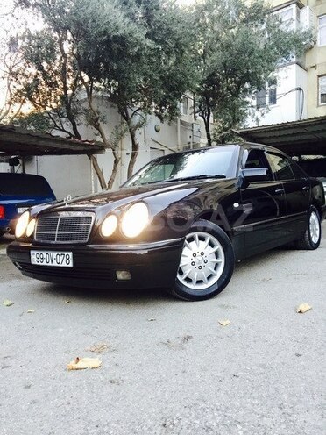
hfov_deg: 48.2
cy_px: 218
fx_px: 364
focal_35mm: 29
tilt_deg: -1.5
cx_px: 163
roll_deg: +0.3
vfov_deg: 61.7
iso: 64
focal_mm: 4.15
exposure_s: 1/33
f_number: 2.2
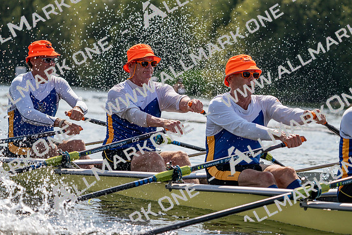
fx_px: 1956
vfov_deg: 6.9
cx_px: 176
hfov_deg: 10.3
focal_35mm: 200
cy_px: 118
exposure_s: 1/1600
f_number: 5.6
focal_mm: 200
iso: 200
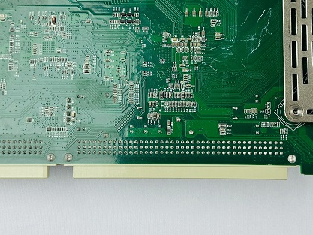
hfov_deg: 33.2
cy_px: 83
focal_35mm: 58
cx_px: 173
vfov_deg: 25.1
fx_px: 525
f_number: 1.78
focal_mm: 6.86
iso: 80
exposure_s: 1/120
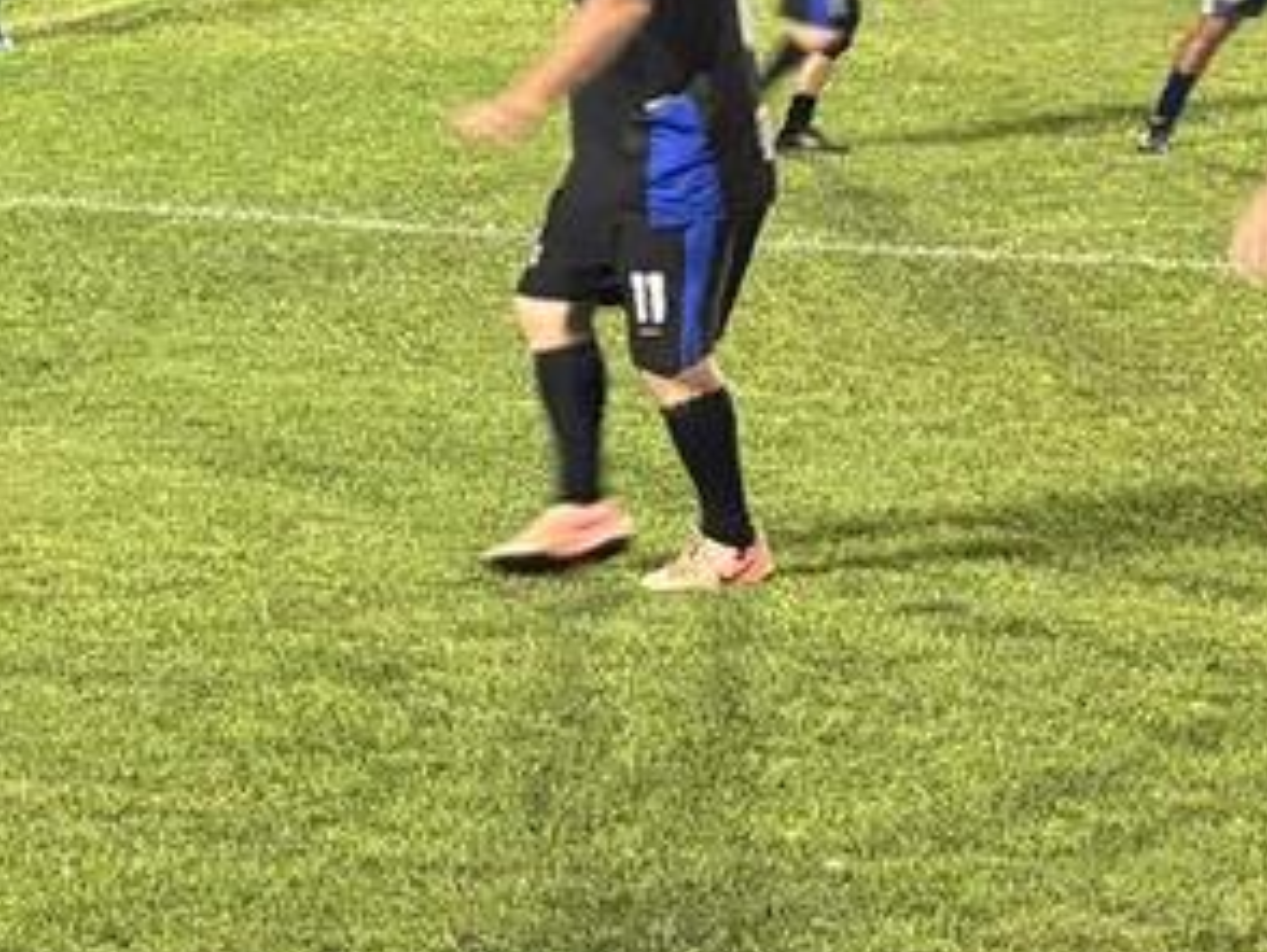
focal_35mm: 106
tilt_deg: -5.8
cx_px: -246
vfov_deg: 13.9
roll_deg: +0.9
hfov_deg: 17.7
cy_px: 198
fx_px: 3883
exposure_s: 1/40
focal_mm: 5.96
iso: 640
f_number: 1.6
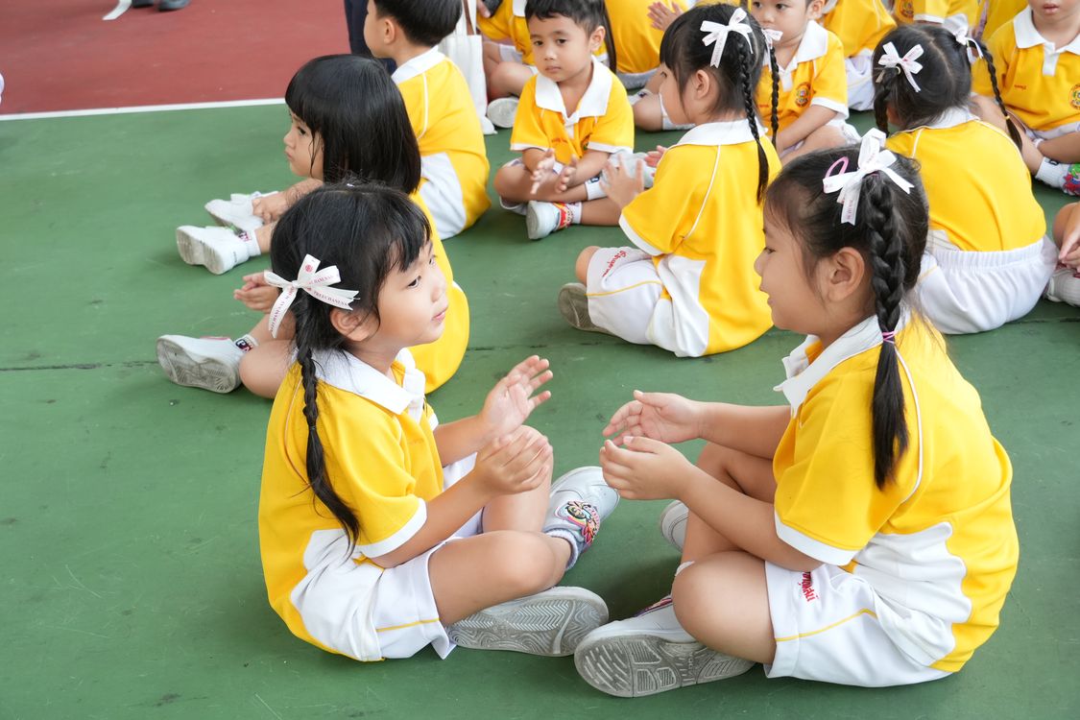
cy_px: 360
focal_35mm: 50
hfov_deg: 40.0
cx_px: 540
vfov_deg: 27.3
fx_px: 1485
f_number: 5.6
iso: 1250
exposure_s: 1/200
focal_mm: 33
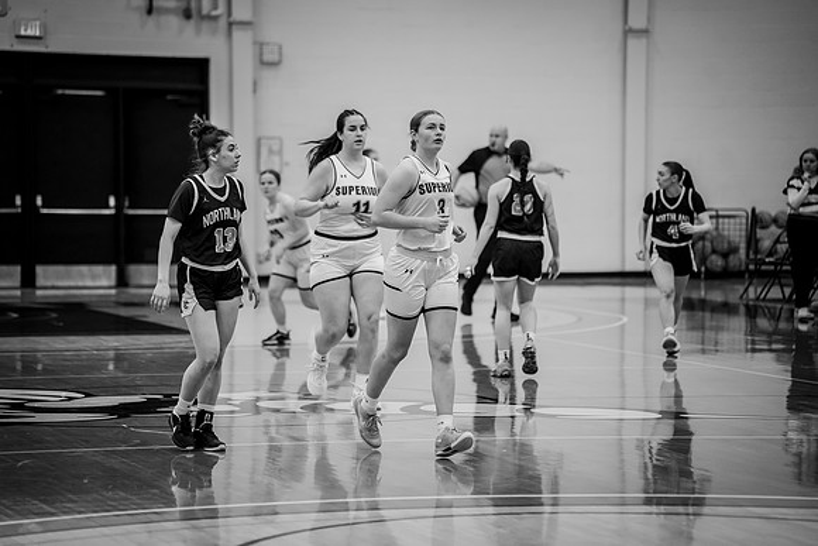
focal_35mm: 156
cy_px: 273
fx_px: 3536
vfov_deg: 8.8
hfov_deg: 13.2
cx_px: 409
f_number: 2.8
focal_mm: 150
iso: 1600
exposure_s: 1/640
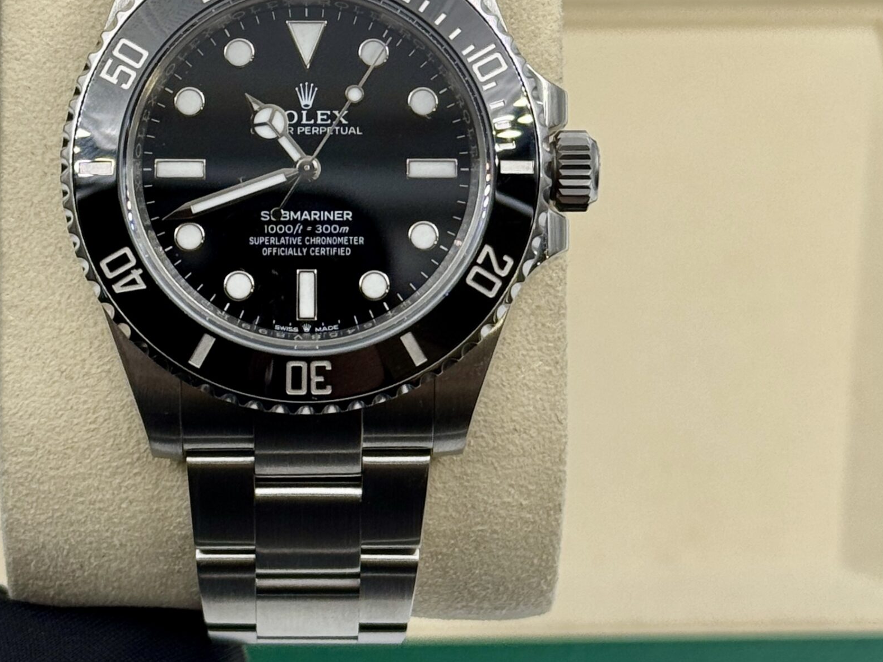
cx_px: 326
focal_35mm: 78
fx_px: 1990
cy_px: 156
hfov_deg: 24.9
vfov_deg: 18.8
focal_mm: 6.76
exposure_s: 1/358
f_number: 1.78
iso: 64
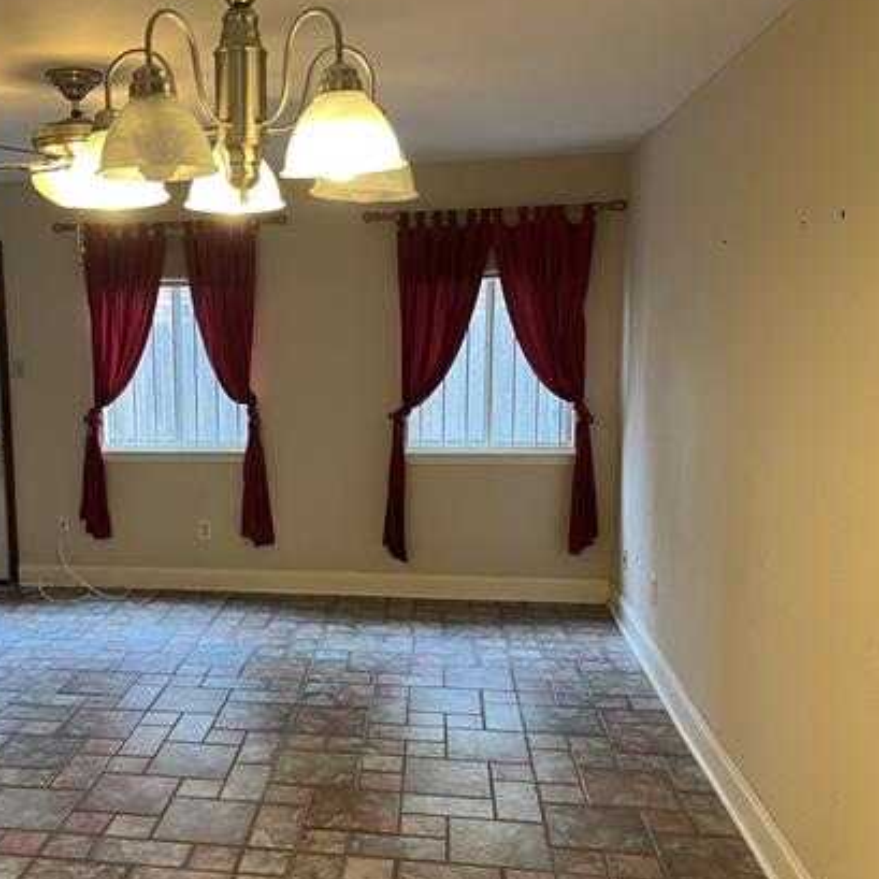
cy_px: 481
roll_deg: +1.0
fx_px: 1034
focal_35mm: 36
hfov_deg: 44.8
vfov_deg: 46.0
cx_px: 245
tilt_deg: -9.8
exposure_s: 1/60
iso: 125
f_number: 1.6
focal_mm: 5.1
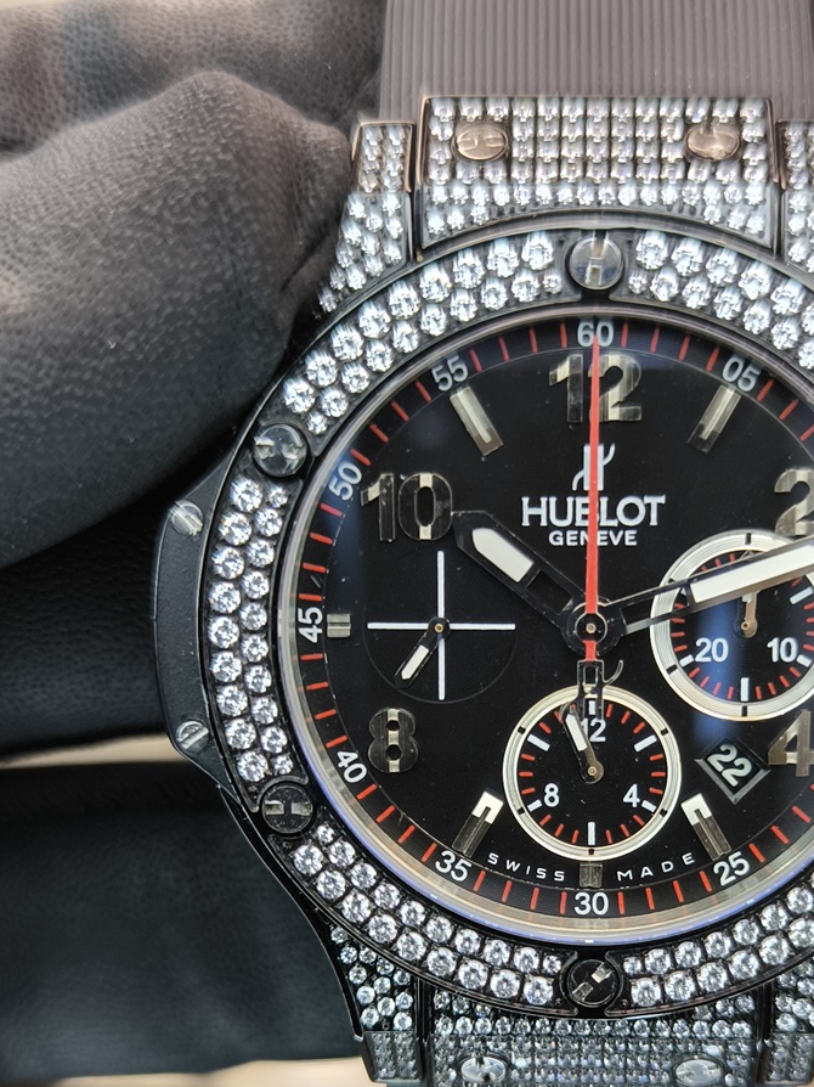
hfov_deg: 26.4
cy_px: 799
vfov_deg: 34.3
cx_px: 559
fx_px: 1725
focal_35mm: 55
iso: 80
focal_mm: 6.92
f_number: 1.9
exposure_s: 1/115
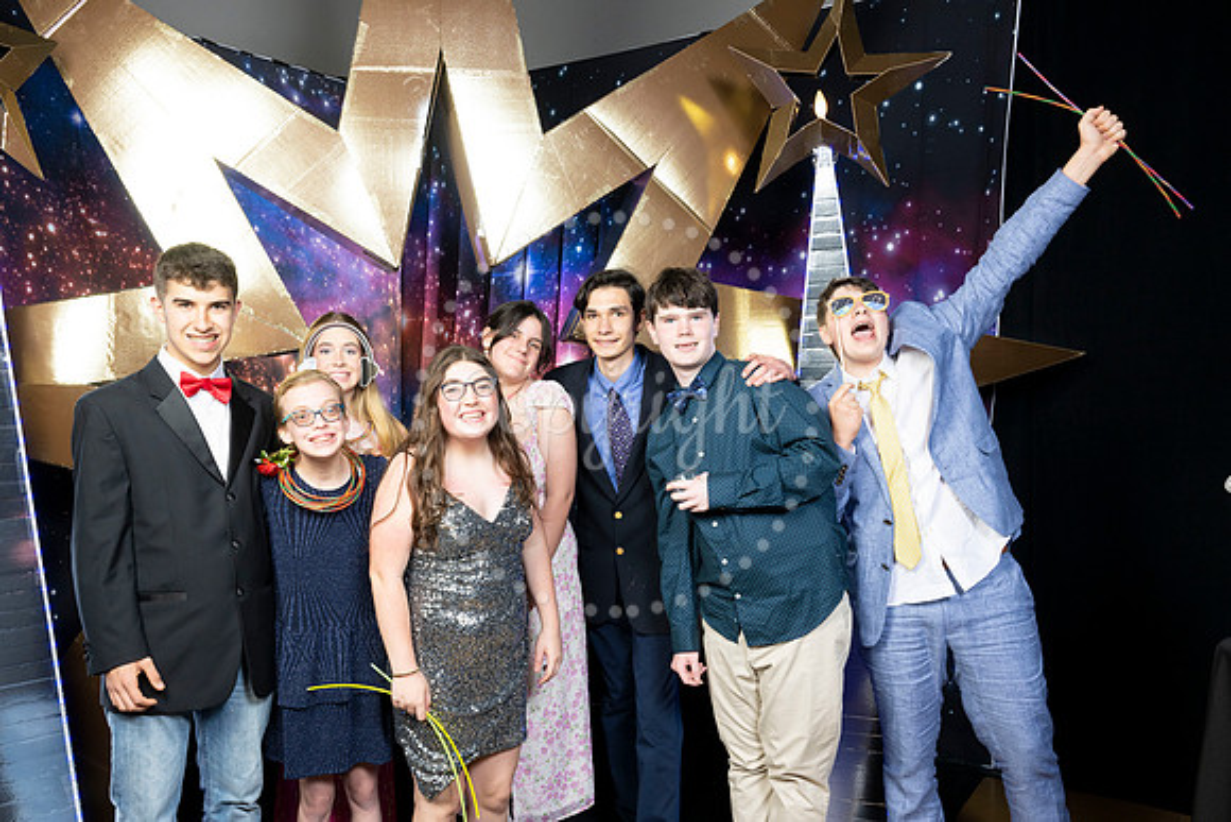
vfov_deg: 43.6
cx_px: 536
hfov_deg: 61.8
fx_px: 1024
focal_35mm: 30
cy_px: 464
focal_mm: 26.5
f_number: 9
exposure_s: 1/160
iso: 320
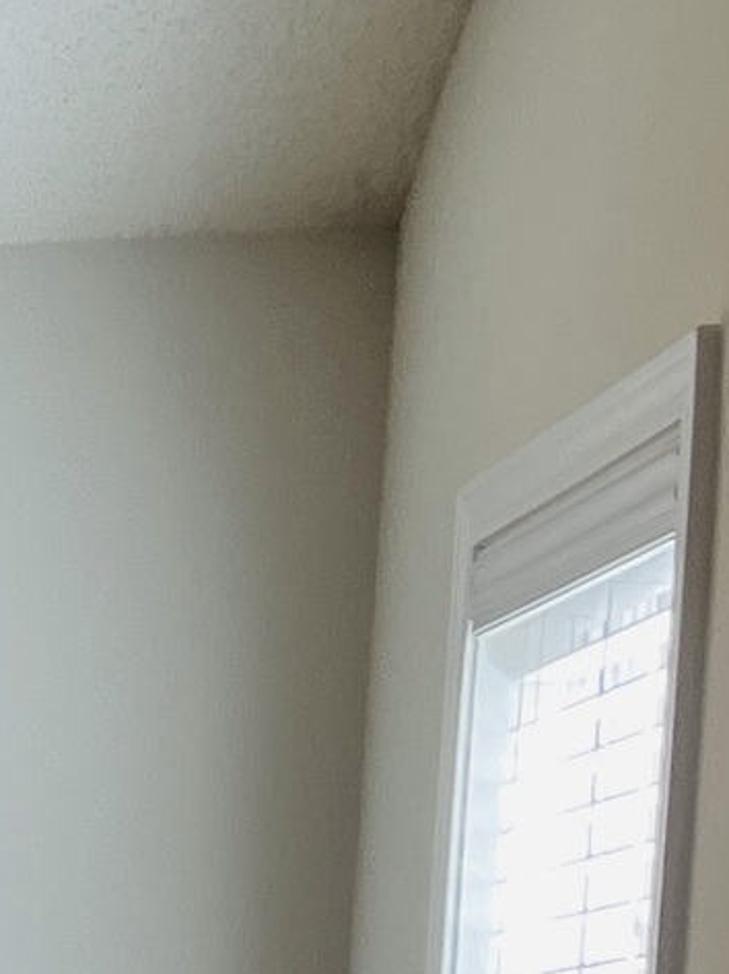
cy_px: 1625
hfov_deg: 6.9
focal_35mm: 169
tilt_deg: -5.2
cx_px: -2129
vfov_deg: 11.1
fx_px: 4752
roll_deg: -0.1
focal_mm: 5.1
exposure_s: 1/134
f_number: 1.6
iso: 40
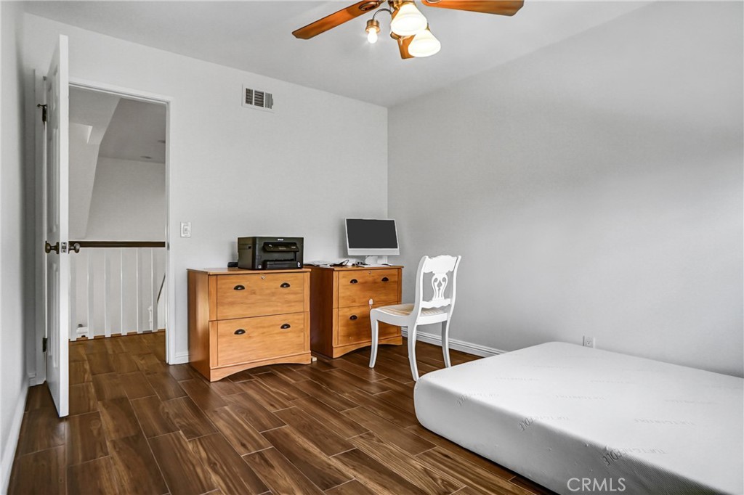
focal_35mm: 24
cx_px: 372
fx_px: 496
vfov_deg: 53.1
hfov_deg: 73.8
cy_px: 248
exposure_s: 1/25
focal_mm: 16
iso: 400
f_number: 8
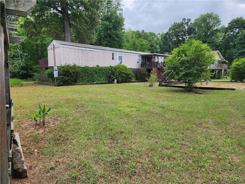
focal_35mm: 23
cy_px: 92
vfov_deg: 58.9
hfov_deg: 73.9
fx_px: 163
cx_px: 122
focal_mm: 6.4
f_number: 1.8
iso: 12
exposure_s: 1/692
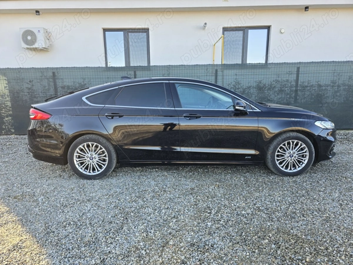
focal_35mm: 23
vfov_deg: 58.9
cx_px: 176
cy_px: 132
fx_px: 235
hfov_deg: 73.9
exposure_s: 1/180
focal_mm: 6.3
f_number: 1.7
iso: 32
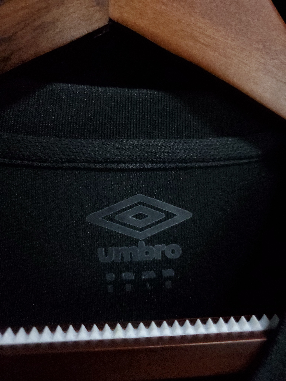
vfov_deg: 67.3
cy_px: 190
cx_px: 143
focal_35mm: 26
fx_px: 286
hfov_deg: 53.1
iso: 640
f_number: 1.5
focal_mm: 4.3
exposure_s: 1/30
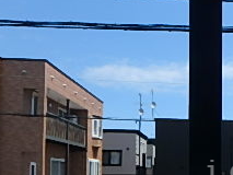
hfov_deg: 27.1
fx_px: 424
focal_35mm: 63
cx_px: 280
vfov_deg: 22.5
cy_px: 171
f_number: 6
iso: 125
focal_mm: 3.7
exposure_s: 1/640
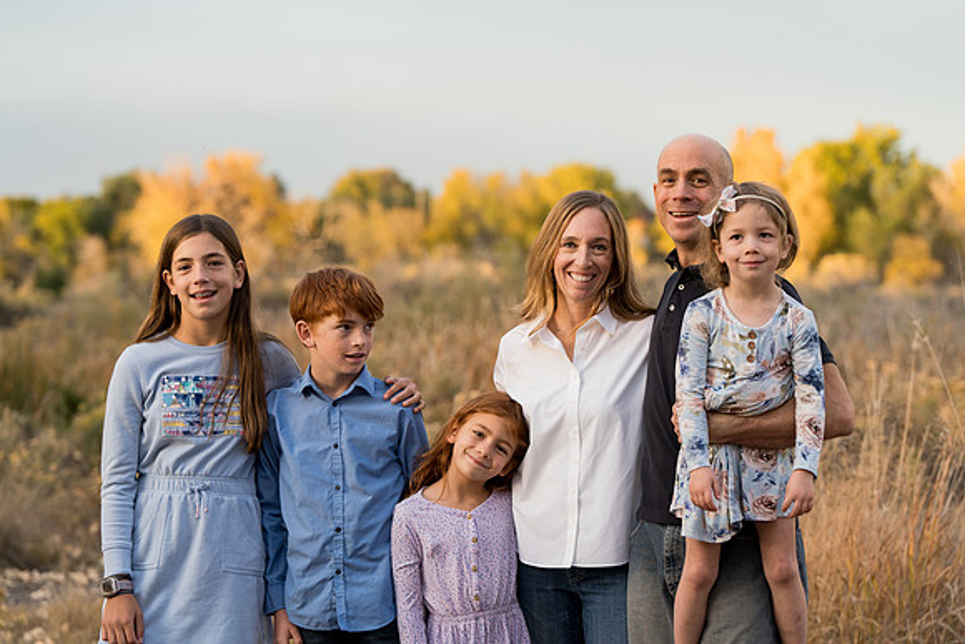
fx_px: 2520
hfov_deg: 21.7
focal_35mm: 94
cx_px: 482
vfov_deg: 14.6
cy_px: 322
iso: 640
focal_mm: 94
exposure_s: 1/250
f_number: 3.5
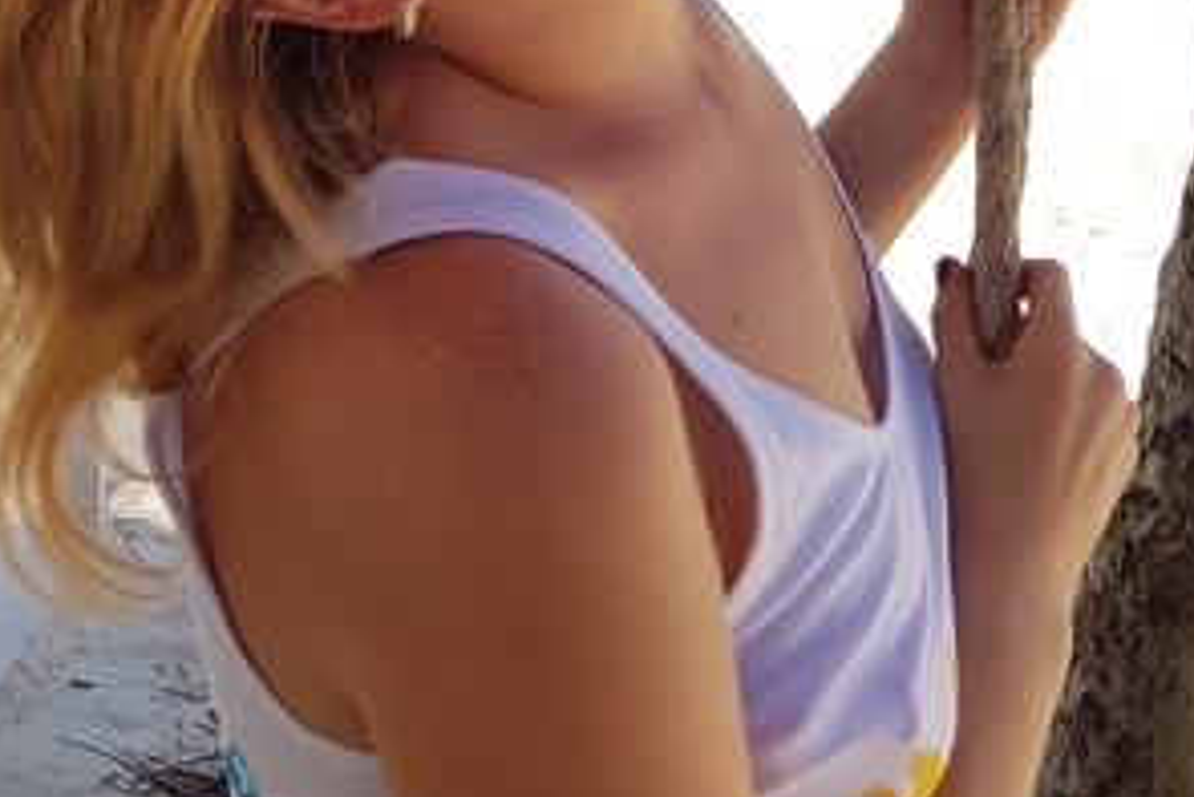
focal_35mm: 55
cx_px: 639
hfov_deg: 36.2
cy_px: -295
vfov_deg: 21.7
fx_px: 1825
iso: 40
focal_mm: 4.2
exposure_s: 1/1324
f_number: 1.7
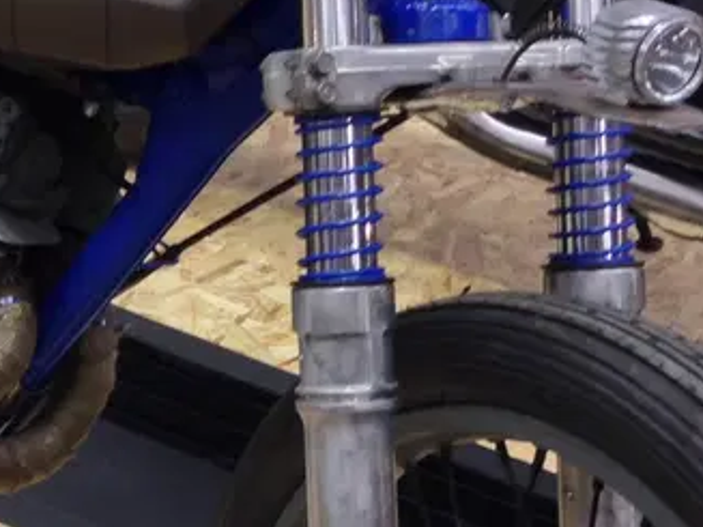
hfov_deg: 15.6
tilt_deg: -27.6
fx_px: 2456
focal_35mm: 121
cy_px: 290
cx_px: -187
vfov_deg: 12.2
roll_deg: -3.2
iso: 50
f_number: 2.4
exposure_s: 1/30
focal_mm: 4.12
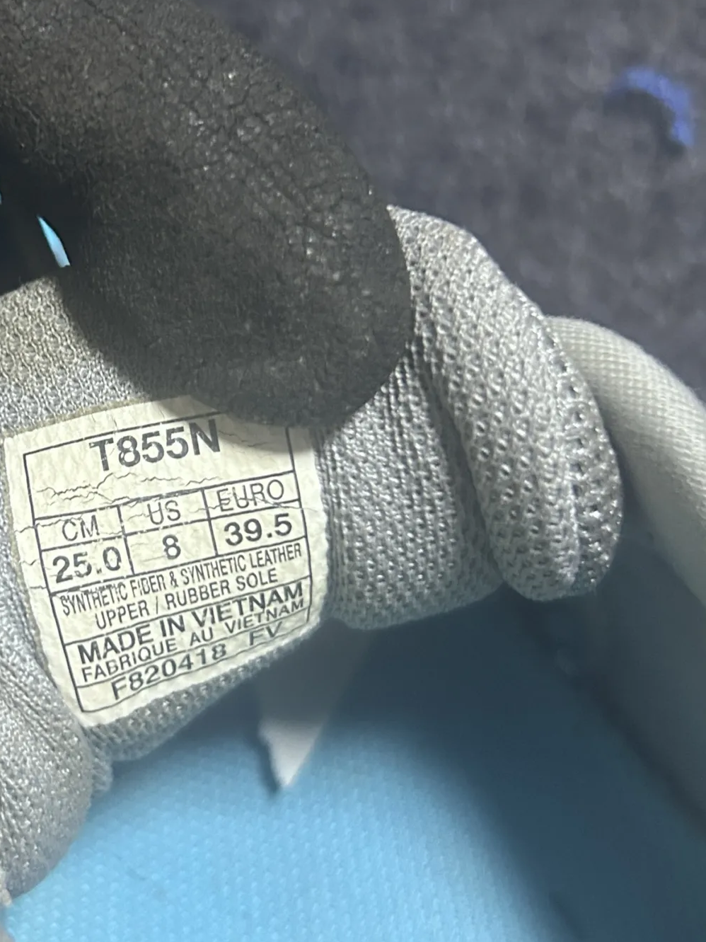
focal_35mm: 50
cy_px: 431
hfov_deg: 28.6
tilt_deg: -67.3
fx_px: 1360
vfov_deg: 38.2
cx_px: 154
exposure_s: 1/50
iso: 500
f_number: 1.5
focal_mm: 5.7
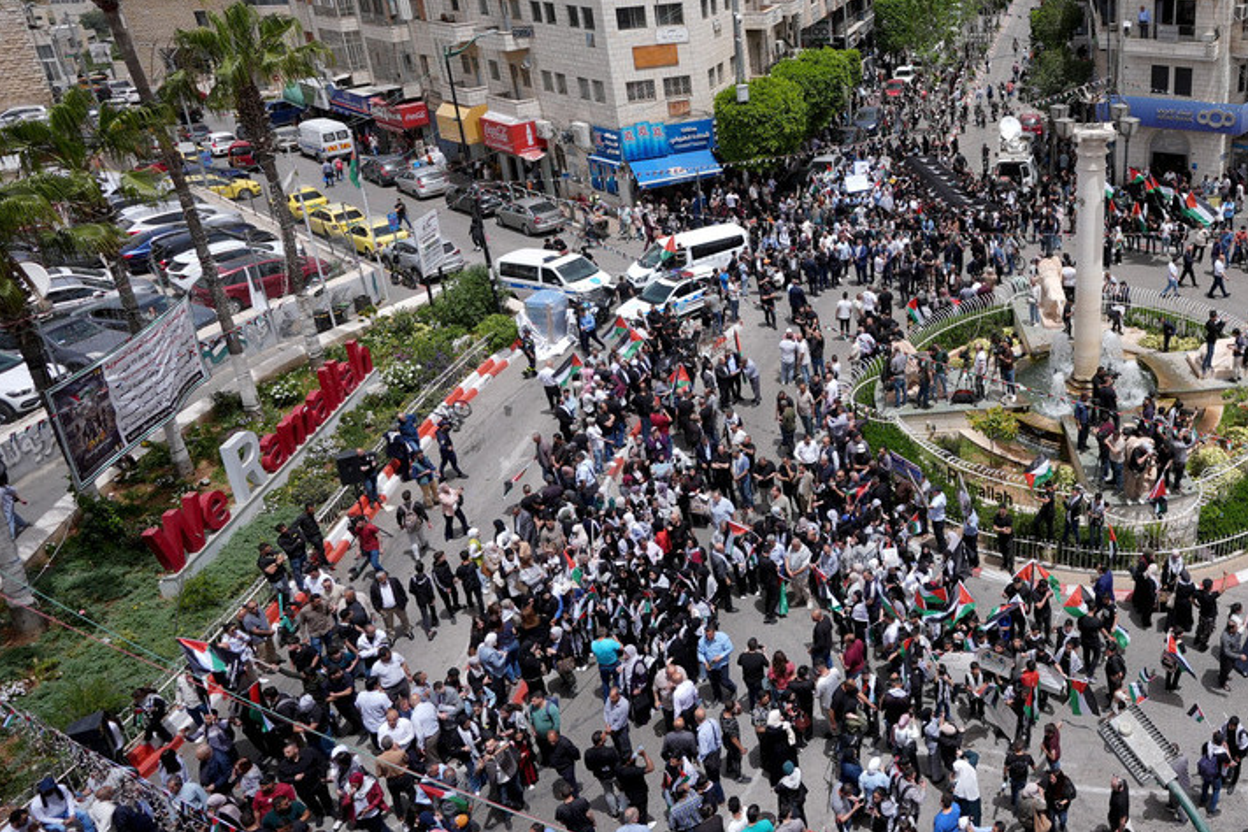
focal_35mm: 27
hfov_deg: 60.8
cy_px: 244
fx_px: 936
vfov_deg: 46.8
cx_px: 1032
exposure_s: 1/5000
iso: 200
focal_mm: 16
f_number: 2.8
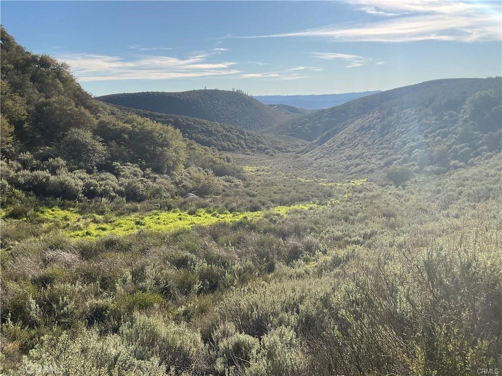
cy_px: 188
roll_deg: +1.7
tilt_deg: -13.0
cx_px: 251
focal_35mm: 29
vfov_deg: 48.2
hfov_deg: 61.7
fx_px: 421
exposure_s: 1/2427
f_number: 1.8
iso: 16
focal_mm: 3
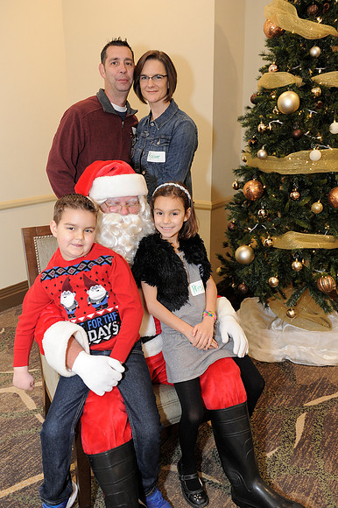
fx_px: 451
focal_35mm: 32
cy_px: 254
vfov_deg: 58.7
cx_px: 169
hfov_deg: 41.1
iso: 1600
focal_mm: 32
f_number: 4
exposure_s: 1/100
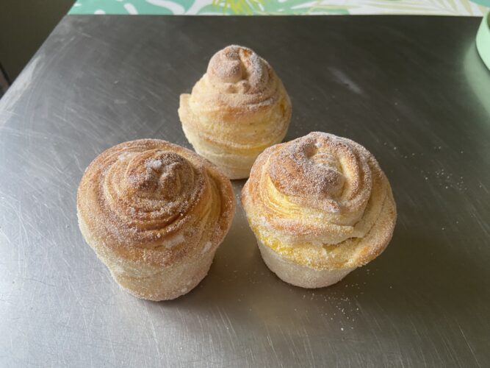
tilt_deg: -48.5
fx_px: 368
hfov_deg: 67.3
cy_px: 184
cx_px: 245
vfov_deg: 53.0
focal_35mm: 26
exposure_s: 1/60
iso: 160
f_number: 1.8
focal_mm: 4.25
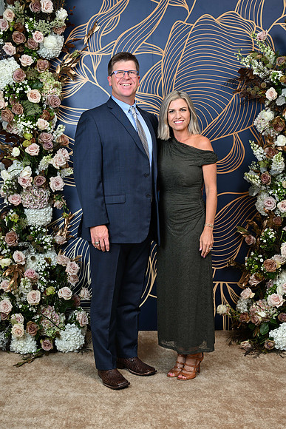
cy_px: 214
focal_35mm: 54
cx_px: 143
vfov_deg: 36.9
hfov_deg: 25.1
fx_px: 643
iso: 125
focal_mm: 54
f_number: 5.6
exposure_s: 1/125
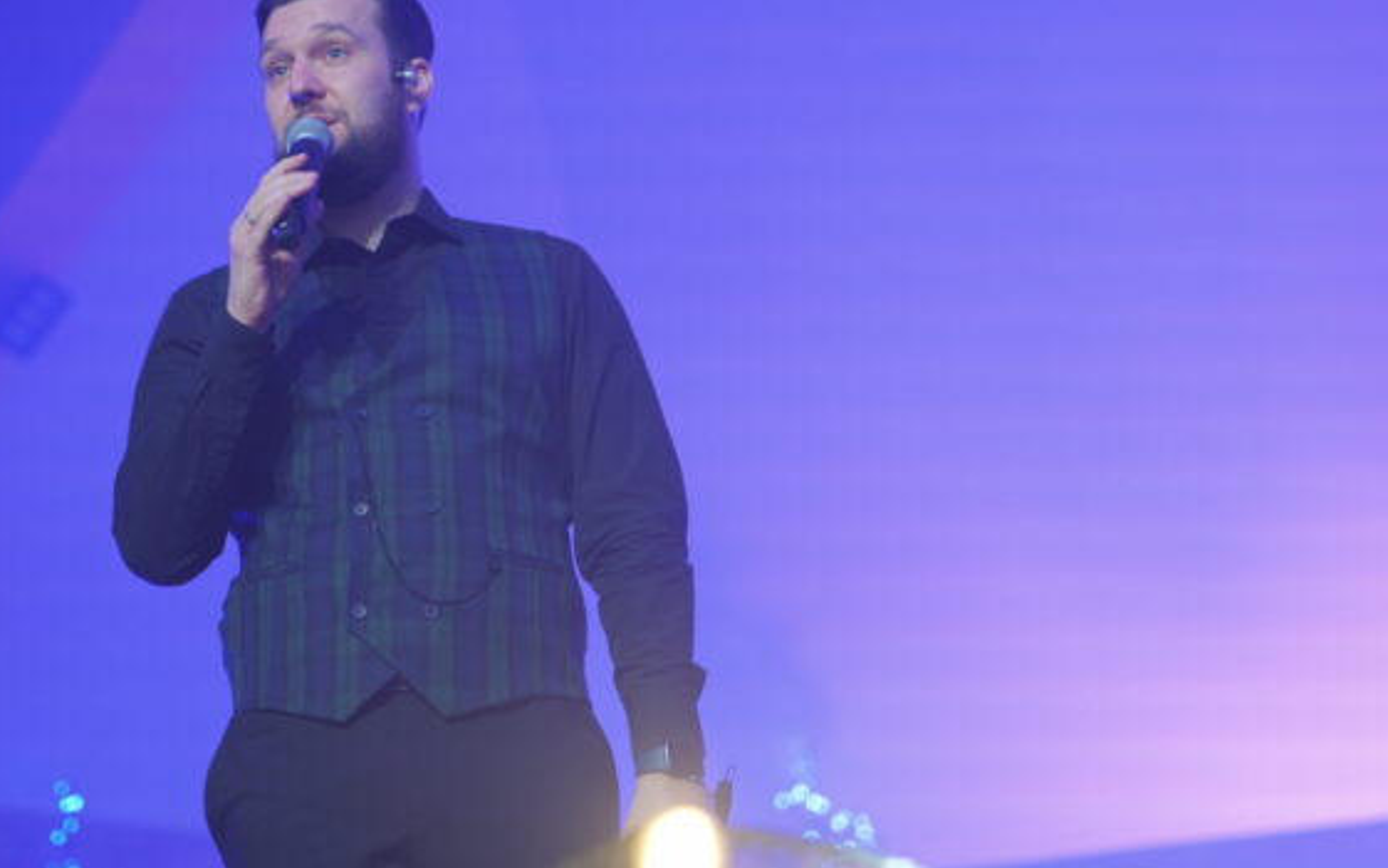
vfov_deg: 14.0
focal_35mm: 93
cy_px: 288
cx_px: 406
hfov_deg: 22.2
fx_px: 3519
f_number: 1.8
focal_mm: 50
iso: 400
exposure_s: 1/60
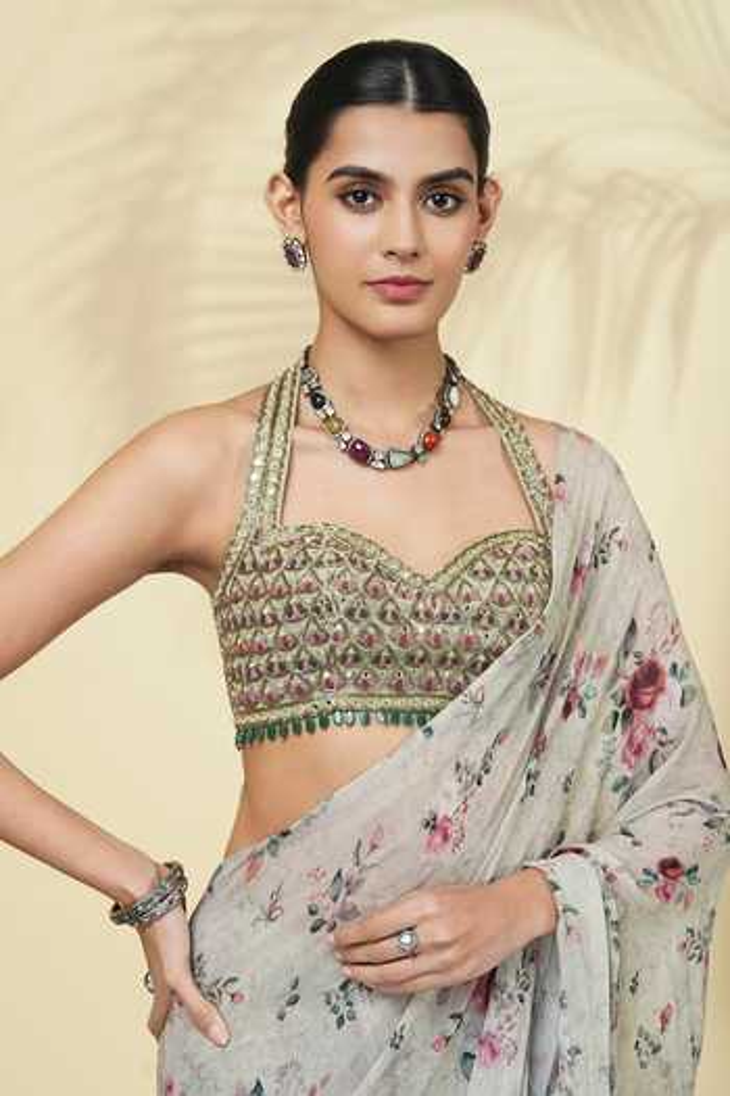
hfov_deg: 19.5
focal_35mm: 70
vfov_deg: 28.8
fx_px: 2129
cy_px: 548
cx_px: 365
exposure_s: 1/160
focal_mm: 70
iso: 500
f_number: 8
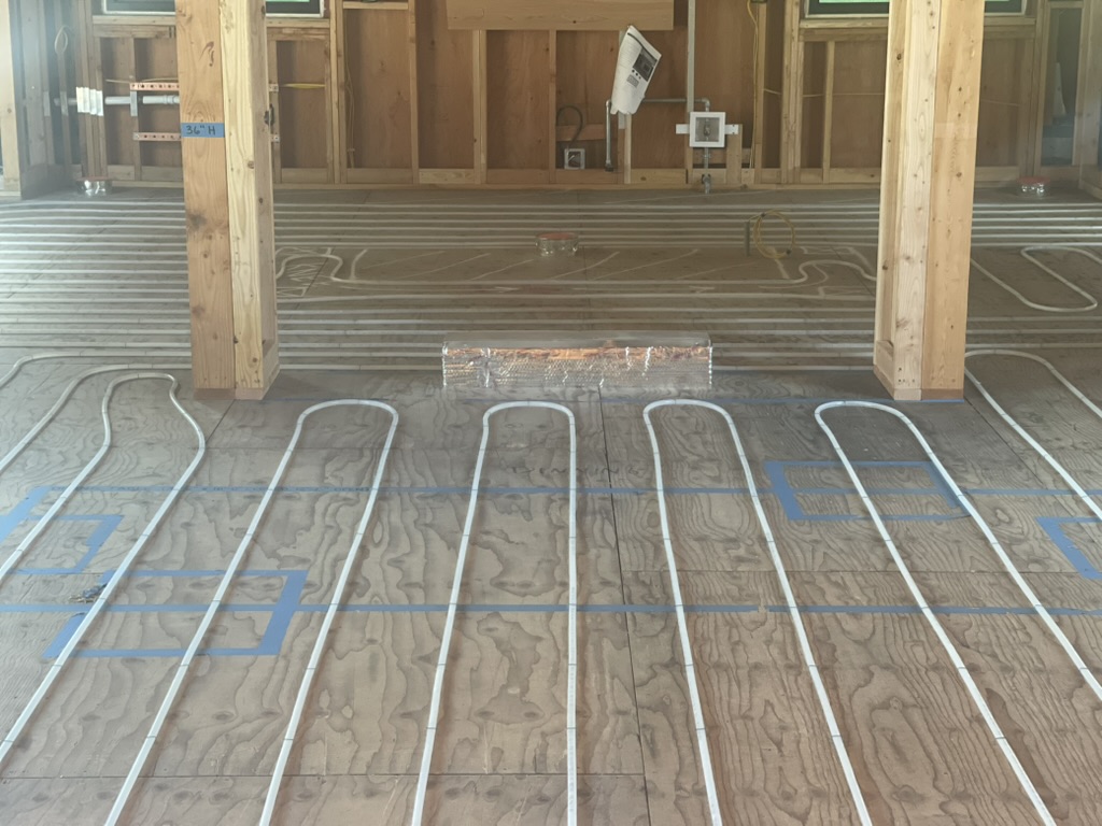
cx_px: 551
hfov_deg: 30.3
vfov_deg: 22.9
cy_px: 413
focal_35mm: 64
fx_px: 2037
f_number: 2.2
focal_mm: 7.5
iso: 250
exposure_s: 1/69
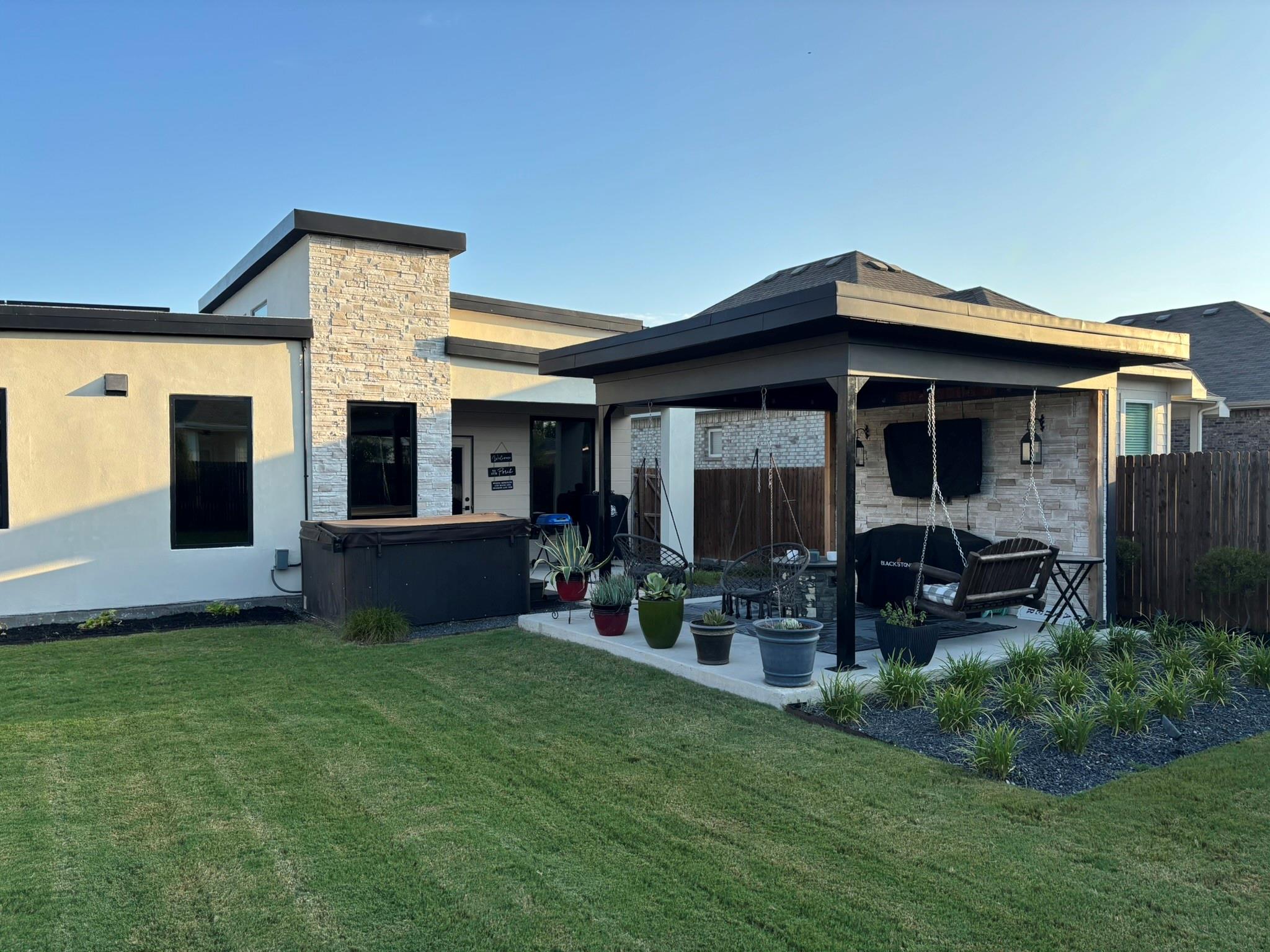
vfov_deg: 53.1
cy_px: 476
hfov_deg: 67.3
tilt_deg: +0.5
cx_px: 635
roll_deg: -0.6
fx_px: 954
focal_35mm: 26
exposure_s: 1/1139
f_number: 1.6
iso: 50
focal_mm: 5.96
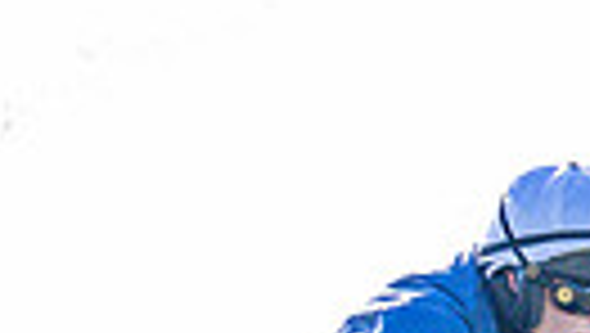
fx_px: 8472
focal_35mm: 541
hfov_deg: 4.0
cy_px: 645
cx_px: 714
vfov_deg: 2.2
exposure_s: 1/1250
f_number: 4
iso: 320
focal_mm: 70
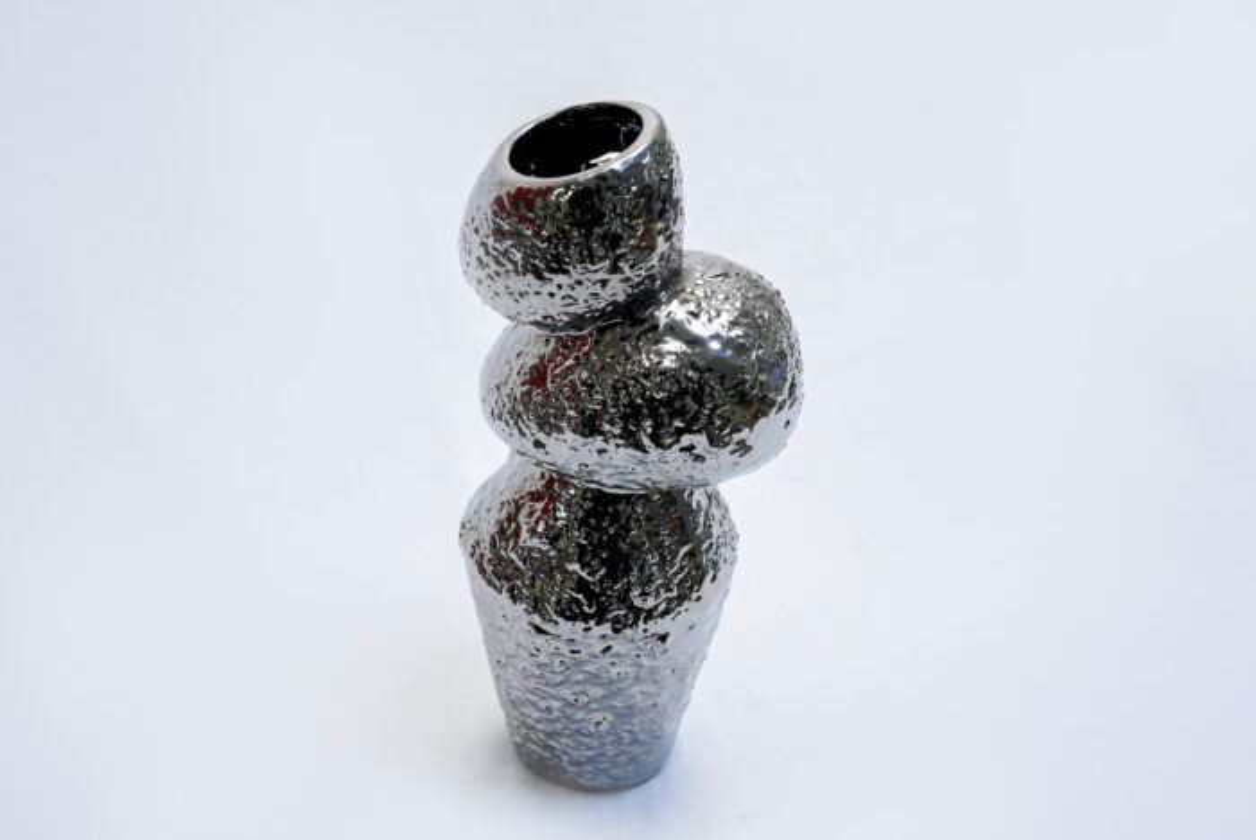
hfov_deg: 39.6
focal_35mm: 50
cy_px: 420
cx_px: 628
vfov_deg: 27.0
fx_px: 1746
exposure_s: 1/125
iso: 3200
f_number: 13
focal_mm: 50
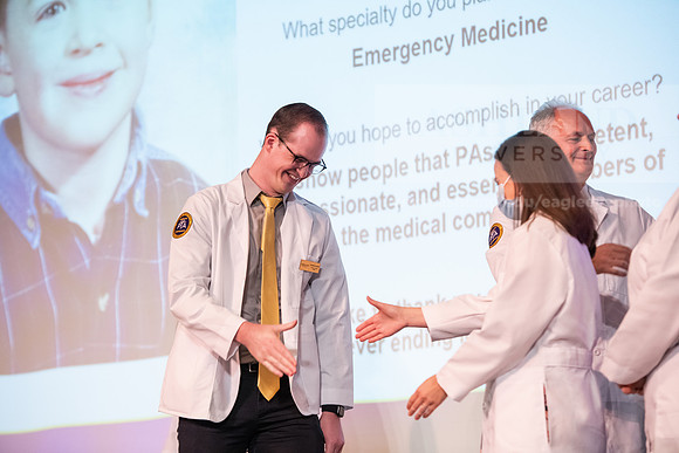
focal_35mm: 120
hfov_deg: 17.1
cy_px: 226
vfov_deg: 11.4
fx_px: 2264
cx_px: 340
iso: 4000
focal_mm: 120
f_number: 3.2
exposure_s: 1/200
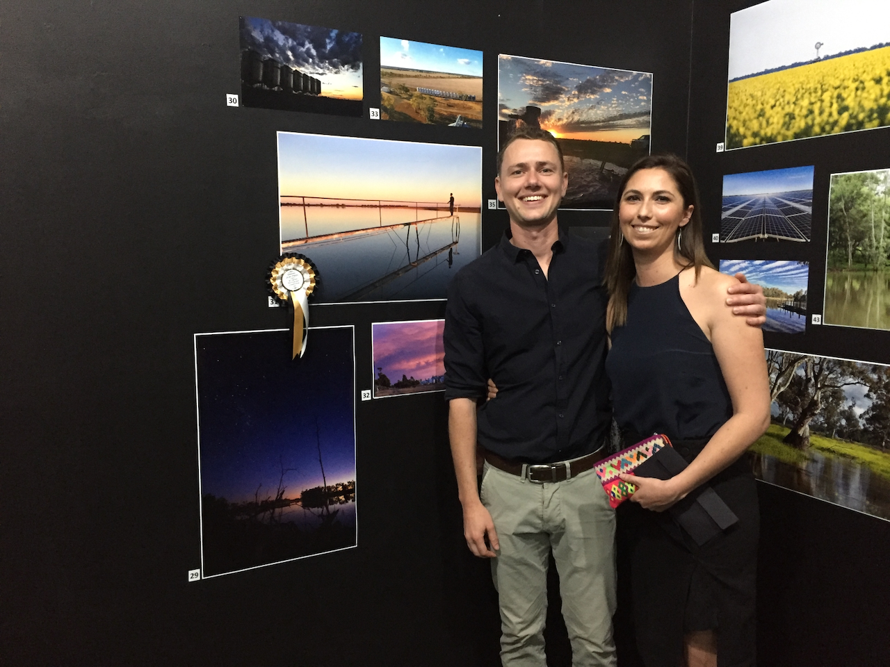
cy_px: 334
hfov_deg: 61.7
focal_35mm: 29
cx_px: 445
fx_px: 746
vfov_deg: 48.2
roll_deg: -0.2
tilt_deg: -7.2
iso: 320
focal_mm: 4.15
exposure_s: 1/17
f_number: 2.2
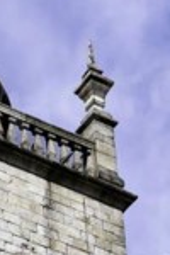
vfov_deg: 10.4
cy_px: 563
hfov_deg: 7.7
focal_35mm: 176
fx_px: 1247
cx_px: -71
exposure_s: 1/1250
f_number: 5
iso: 100
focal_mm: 33
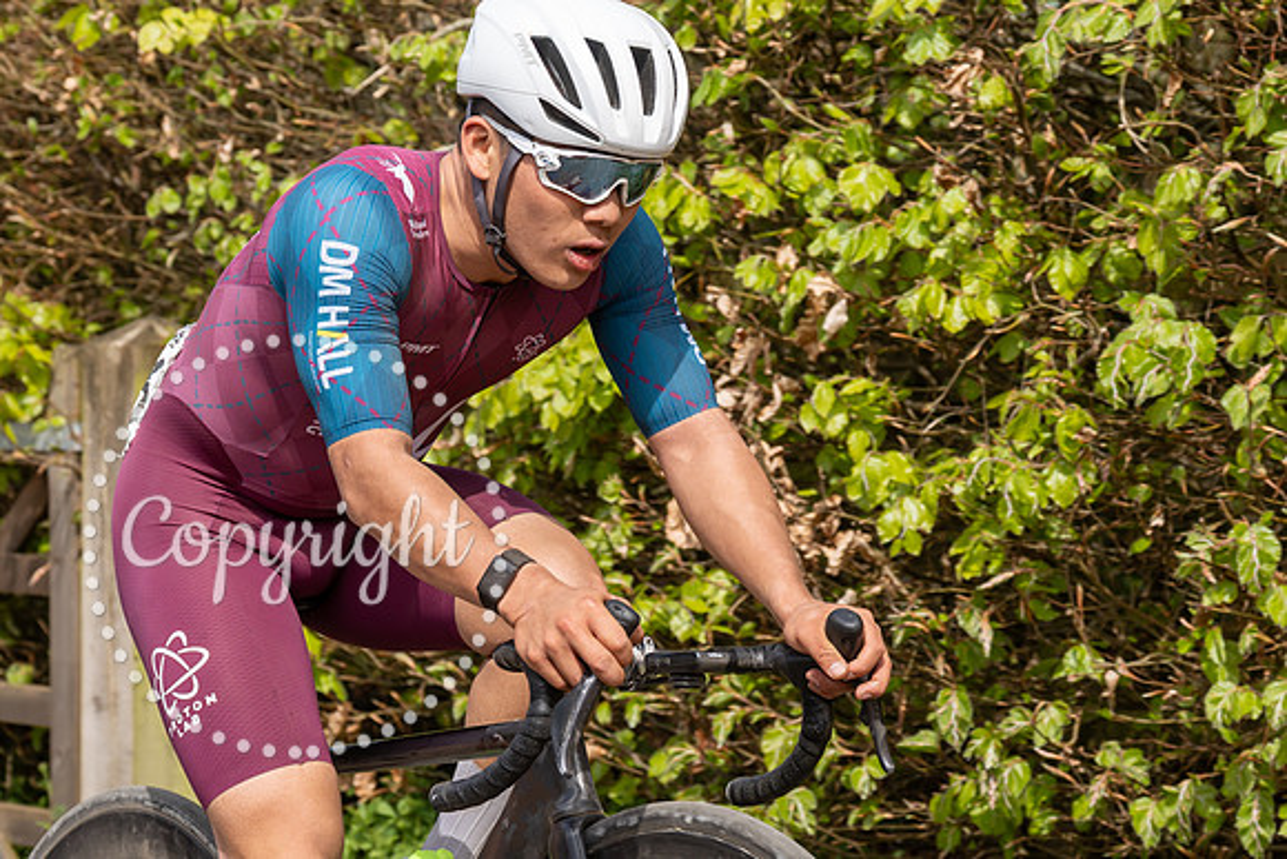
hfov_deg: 18.3
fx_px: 3988
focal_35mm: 112
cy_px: 353
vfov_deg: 12.3
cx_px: 602
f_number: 5
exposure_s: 1/1000
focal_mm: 70
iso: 250
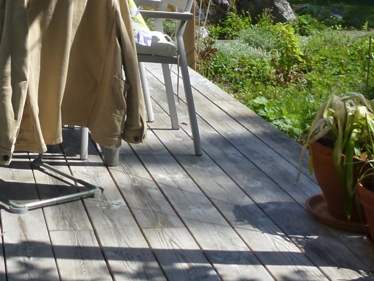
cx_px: -20
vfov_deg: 17.5
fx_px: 821
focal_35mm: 76
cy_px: -133
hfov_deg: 24.2
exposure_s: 1/640
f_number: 4
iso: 100
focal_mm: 4.3
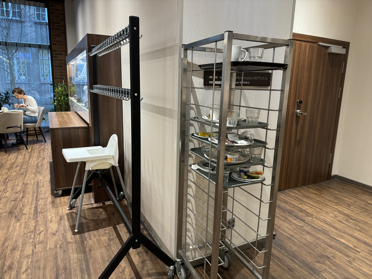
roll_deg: -1.5
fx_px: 258
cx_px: 186
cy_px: 140
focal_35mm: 24
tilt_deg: -11.7
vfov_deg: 56.8
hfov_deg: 71.6
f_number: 1.78
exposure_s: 1/50
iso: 500
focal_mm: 6.86
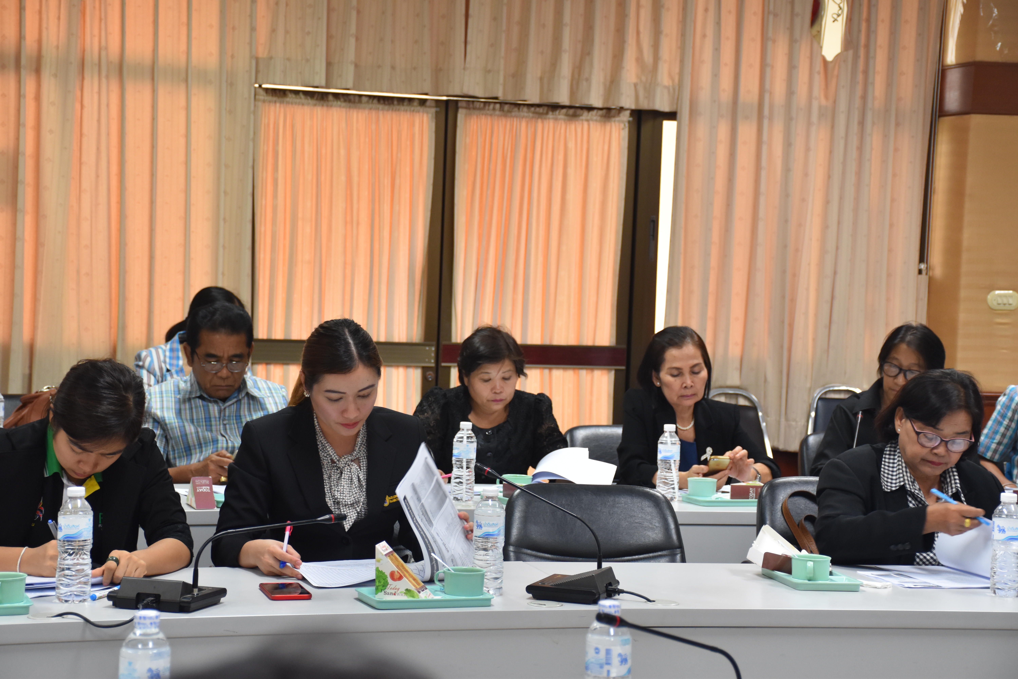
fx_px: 2121
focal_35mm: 75
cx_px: 509
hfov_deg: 27.0
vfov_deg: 18.2
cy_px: 340
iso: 1000
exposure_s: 1/60
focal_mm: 50
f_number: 4.8
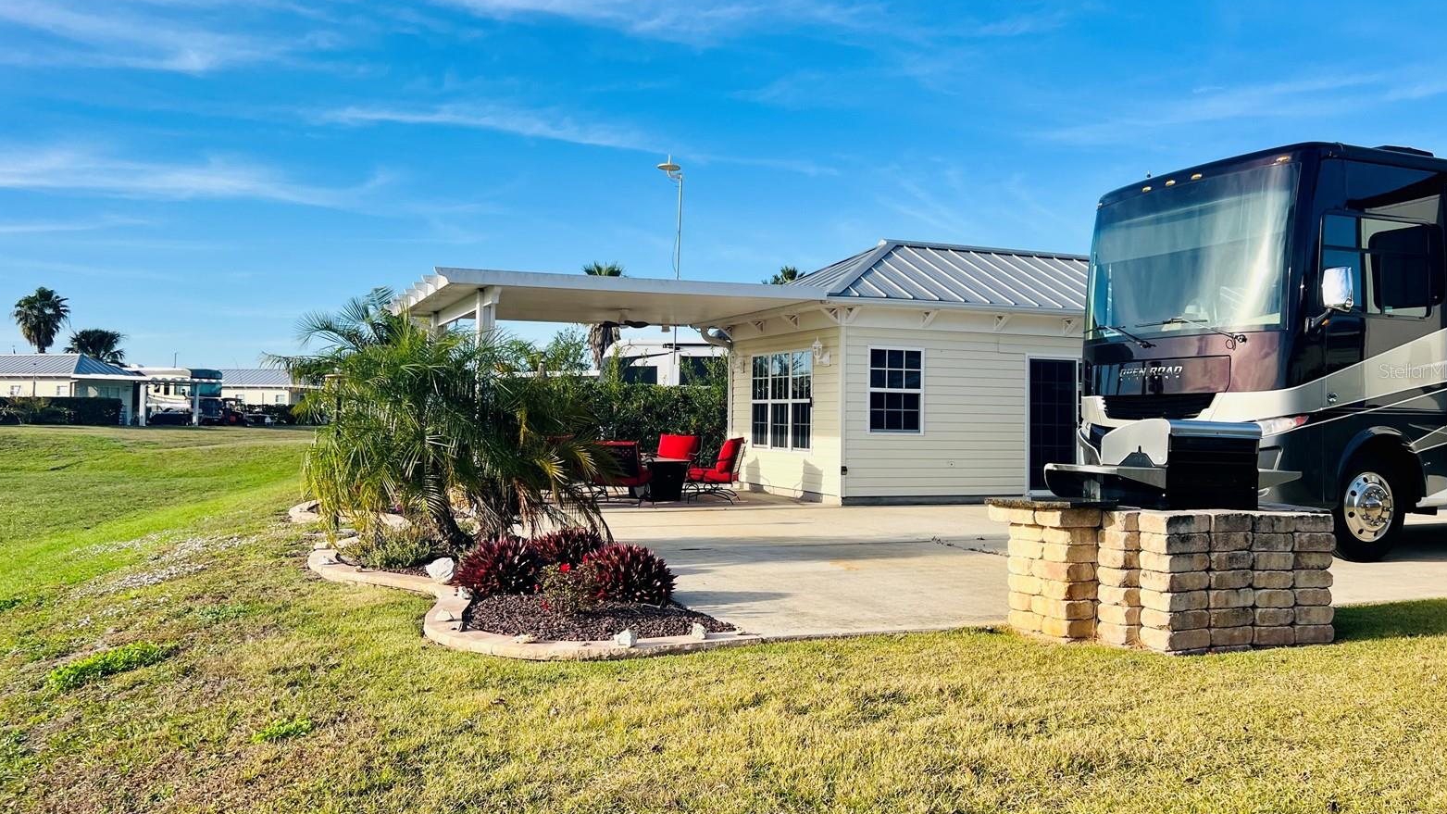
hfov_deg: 66.1
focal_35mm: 29
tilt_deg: +1.9
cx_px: 726
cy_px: 370
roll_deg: -0.4
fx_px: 1113
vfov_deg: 40.1
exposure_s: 1/2632
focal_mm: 5.7
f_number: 1.5
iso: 50
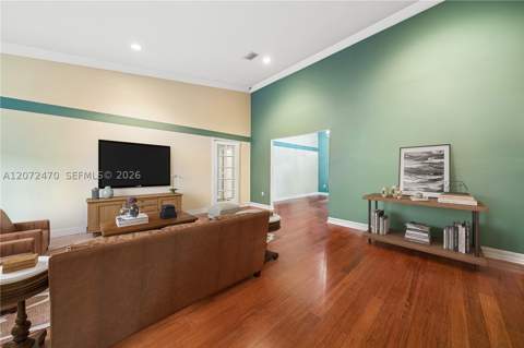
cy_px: 174
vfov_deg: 89.9
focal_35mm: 12
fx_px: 174
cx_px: 262
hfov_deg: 112.7
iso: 100
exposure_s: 3.2
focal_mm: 12
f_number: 11
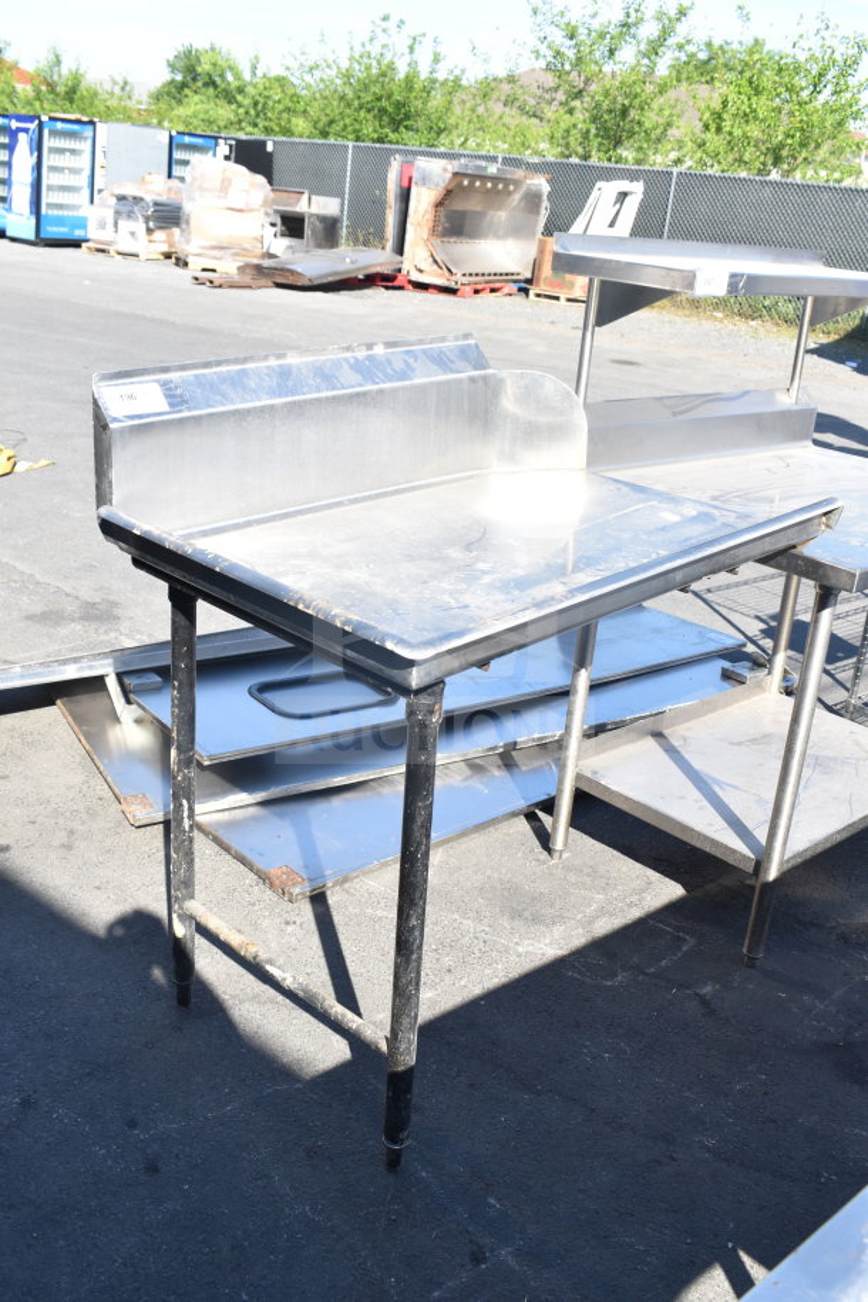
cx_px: 434
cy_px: 651
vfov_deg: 55.1
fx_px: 1248
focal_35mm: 34
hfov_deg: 38.4
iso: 200
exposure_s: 1/200
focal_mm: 23
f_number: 7.1
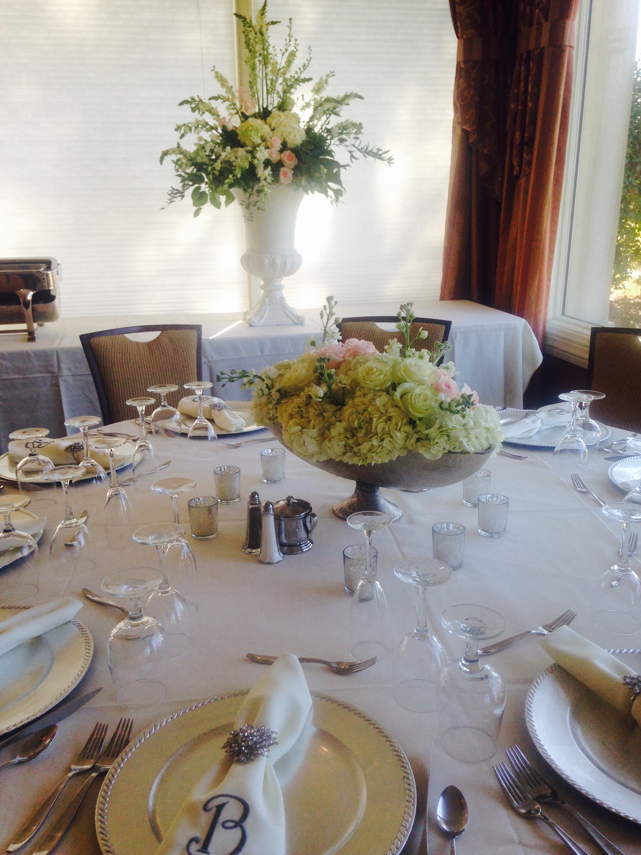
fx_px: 815
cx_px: 320
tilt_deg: -18.3
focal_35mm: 33
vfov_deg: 55.4
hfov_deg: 42.9
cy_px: 428
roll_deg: +0.9
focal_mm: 4.12
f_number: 2.4
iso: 50
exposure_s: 1/120
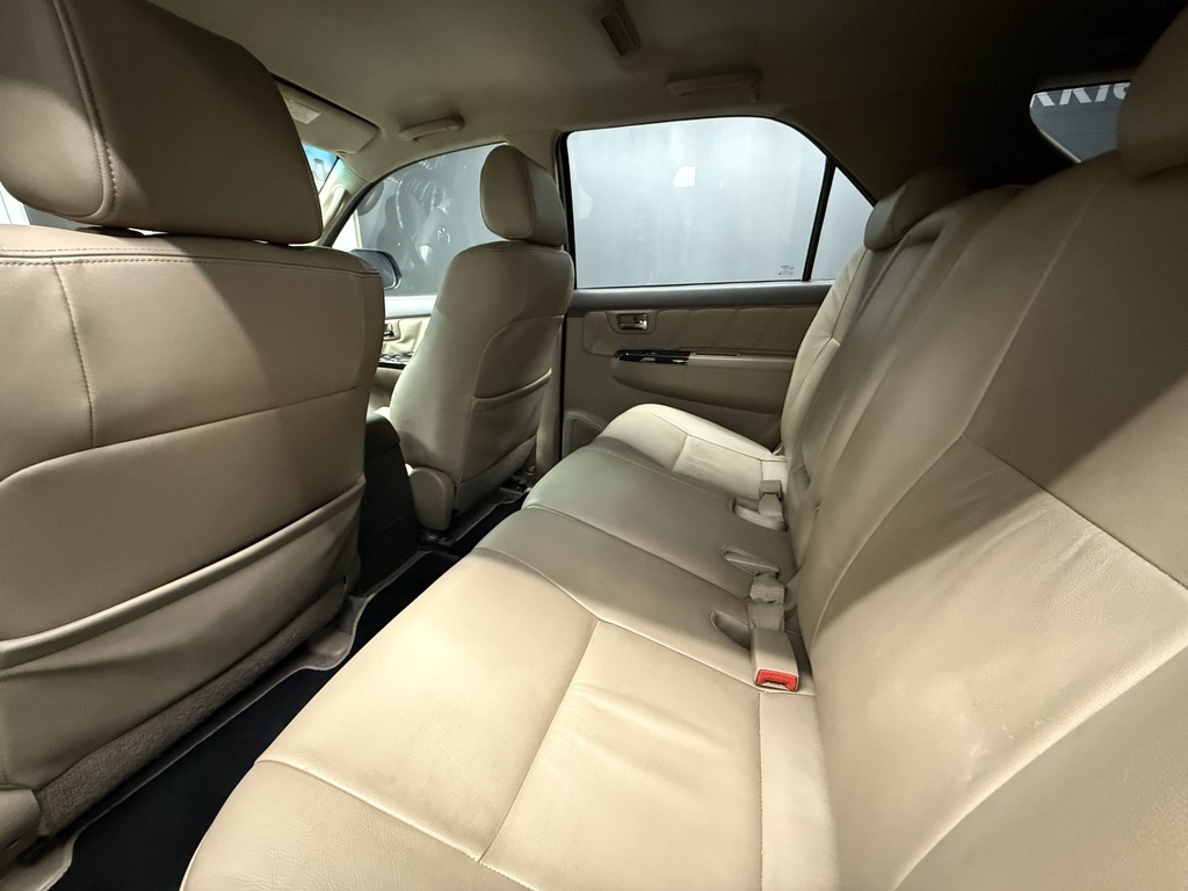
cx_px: 594
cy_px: 446
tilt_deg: -19.1
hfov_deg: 102.1
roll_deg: -0.9
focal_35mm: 14
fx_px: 480
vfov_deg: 85.7
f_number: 2.2
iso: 1250
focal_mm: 2.22
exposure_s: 1/33
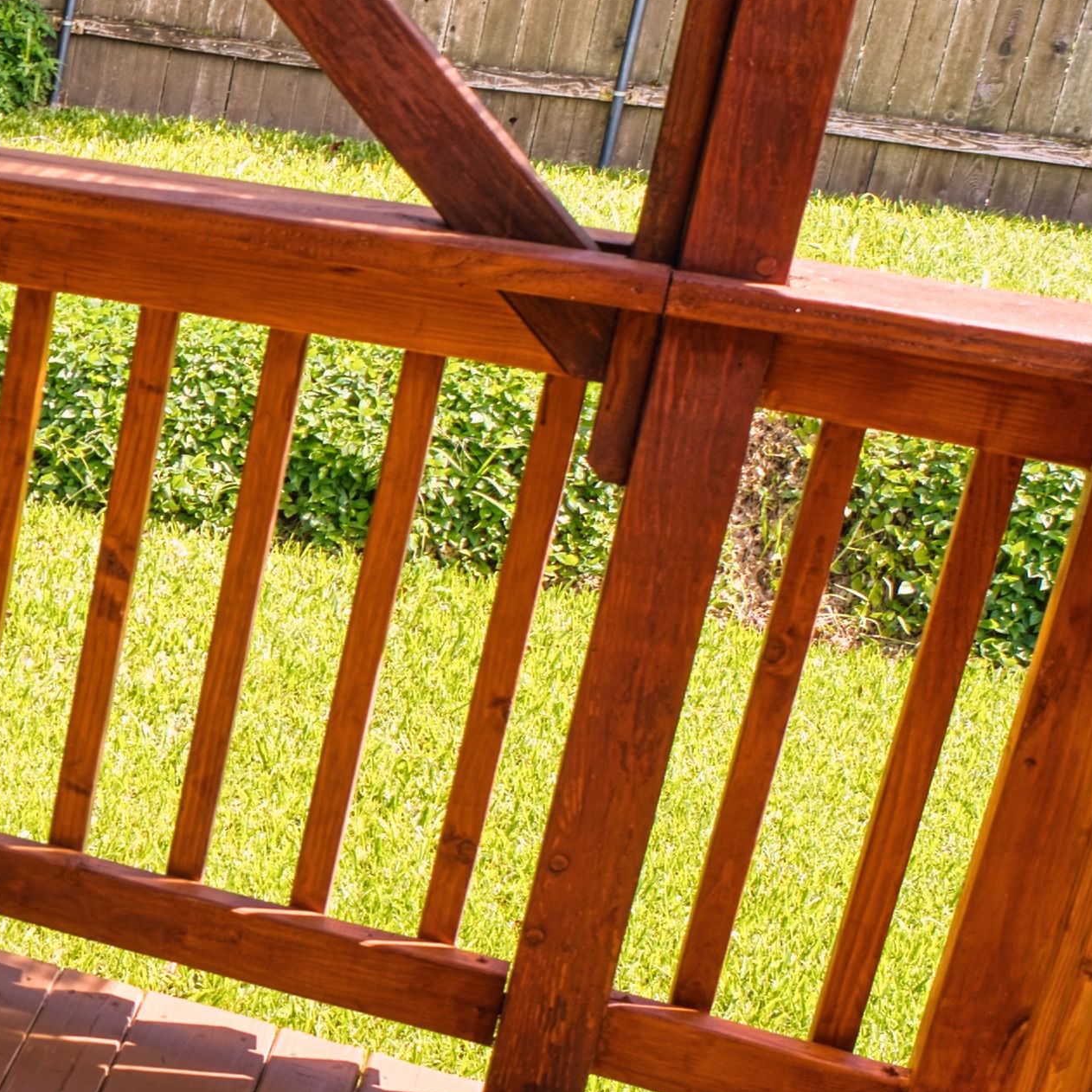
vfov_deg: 22.1
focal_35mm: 78
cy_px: 434
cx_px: -1037
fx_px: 2791
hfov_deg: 17.0
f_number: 5.6
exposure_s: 1/80
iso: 50
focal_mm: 14.6
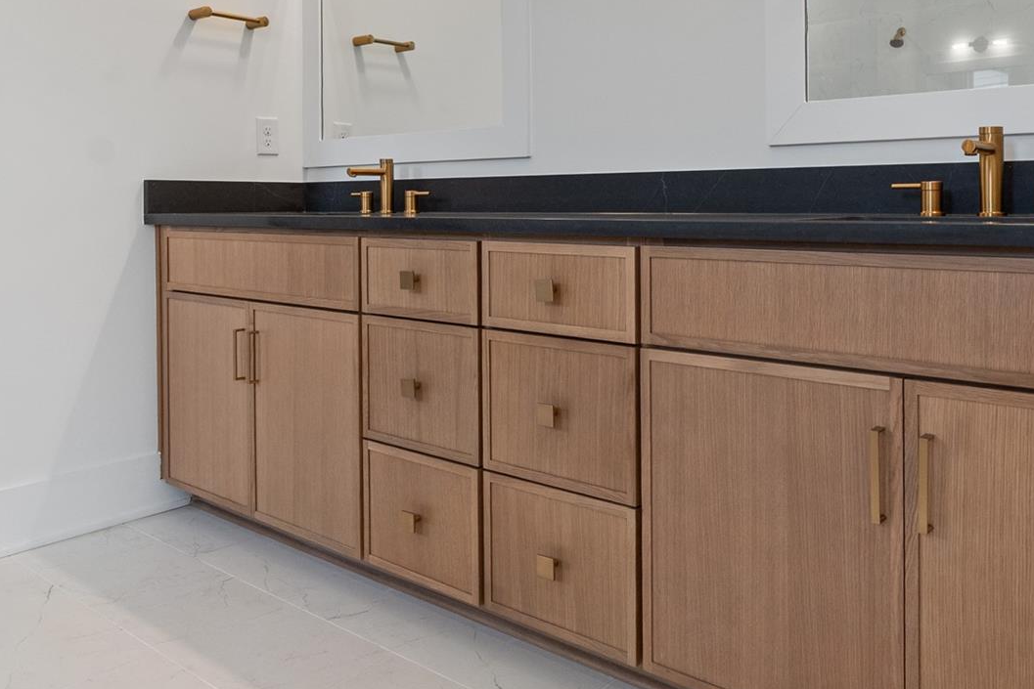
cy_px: 208
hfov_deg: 60.2
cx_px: 561
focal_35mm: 31
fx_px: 890
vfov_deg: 41.6
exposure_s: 1/60
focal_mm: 16
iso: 1250
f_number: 6.3
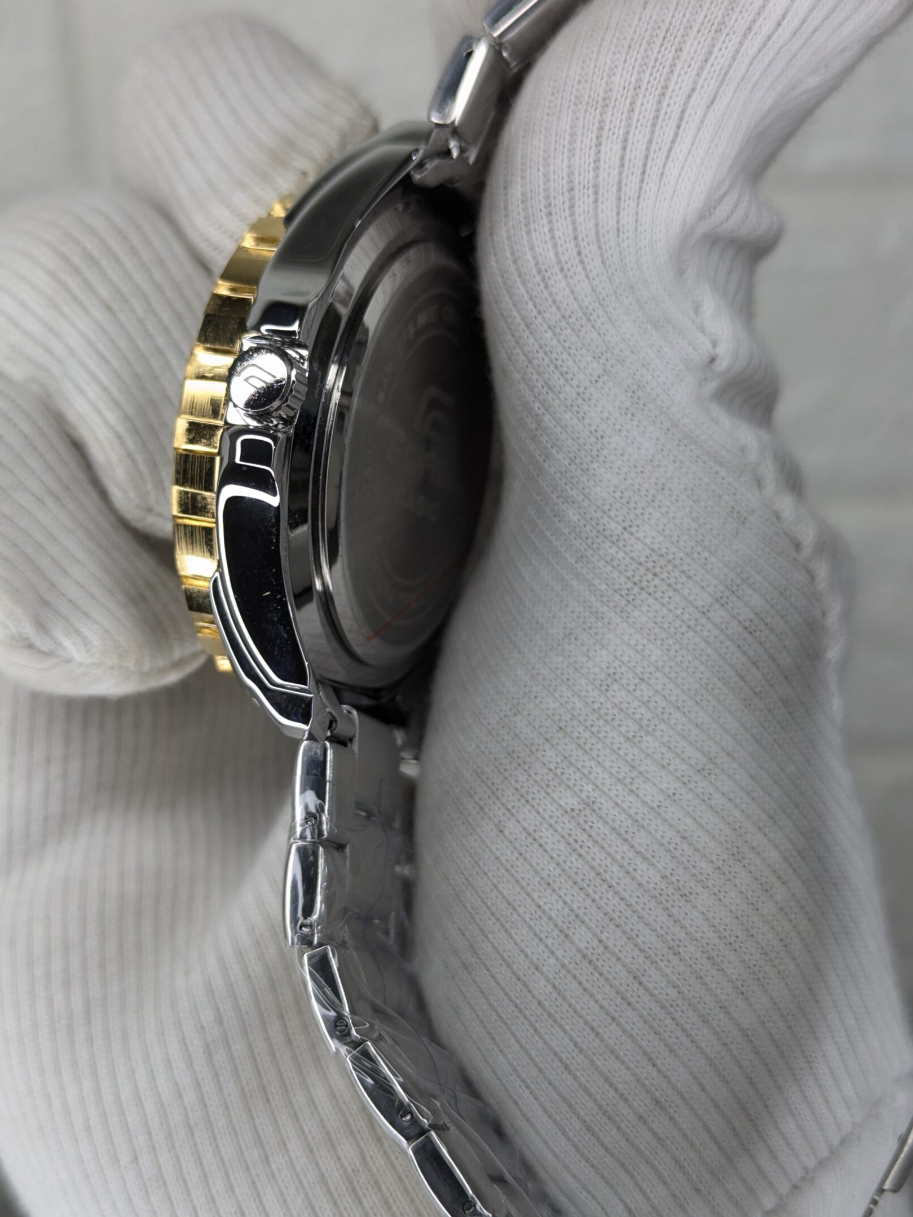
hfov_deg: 25.6
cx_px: 391
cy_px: 566
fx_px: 2005
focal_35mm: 57
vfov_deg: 33.8
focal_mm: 6.81
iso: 41
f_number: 1.85
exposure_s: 1/114
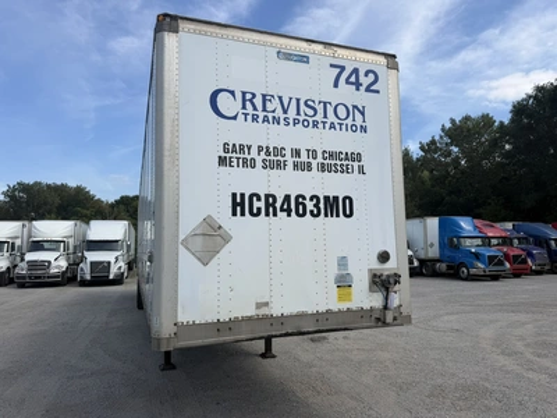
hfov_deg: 71.6
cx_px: 278
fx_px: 386
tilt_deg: +6.8
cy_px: 209
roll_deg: +0.5
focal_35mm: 24
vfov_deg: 56.8
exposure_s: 1/4975
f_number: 1.78
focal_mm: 6.76
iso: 80
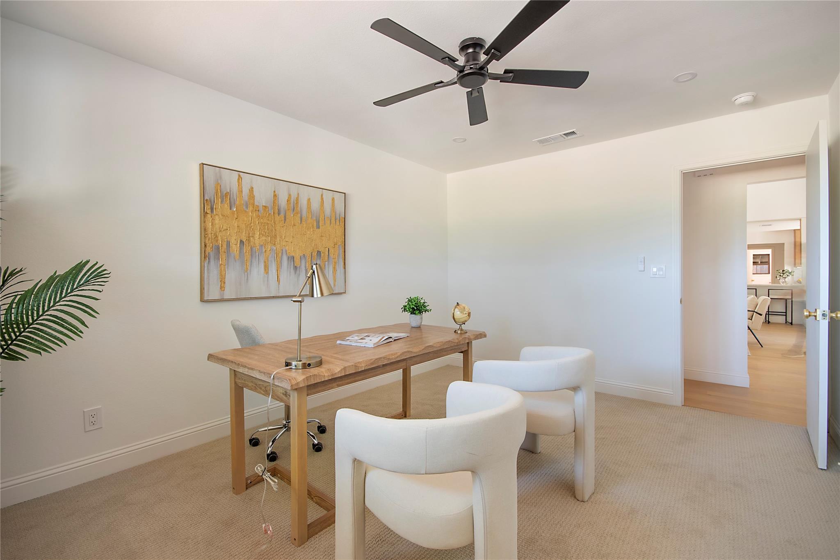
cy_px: 280
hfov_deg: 100.4
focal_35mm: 15
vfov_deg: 77.3
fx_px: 350
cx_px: 420
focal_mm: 10
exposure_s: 1/3
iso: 100
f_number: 8
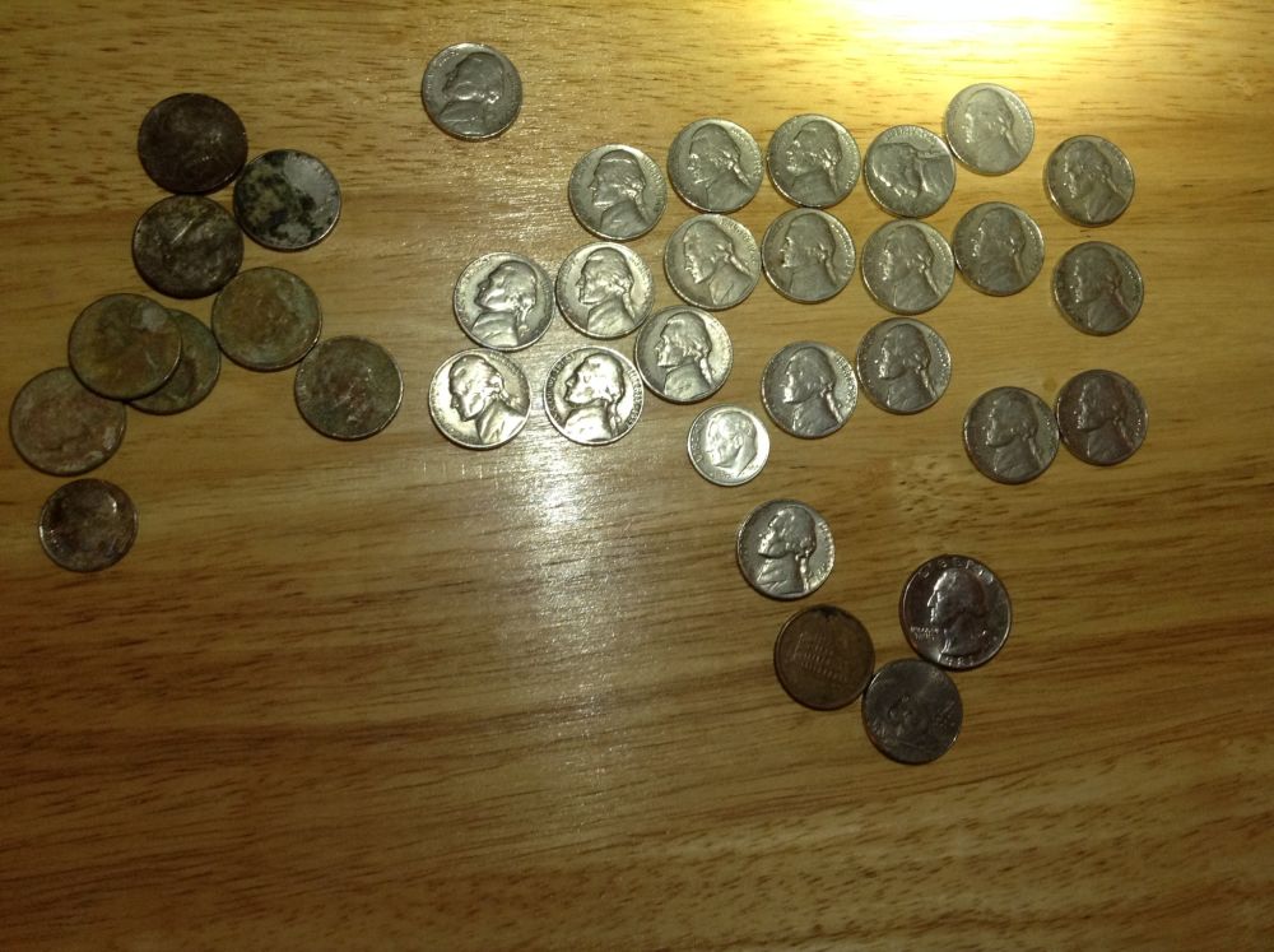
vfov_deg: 42.8
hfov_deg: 55.4
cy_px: 476
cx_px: 637
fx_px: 1213
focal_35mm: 33
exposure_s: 1/24
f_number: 2.4
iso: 80
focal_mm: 3.3
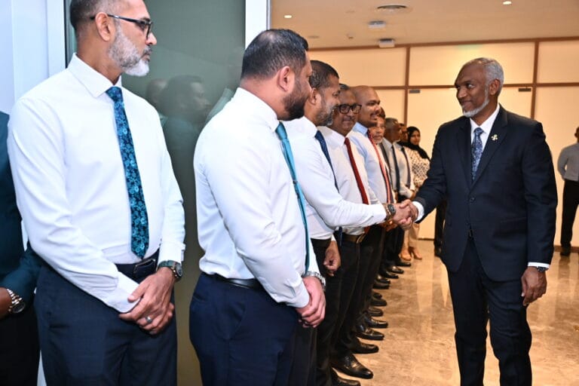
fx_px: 515
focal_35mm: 32
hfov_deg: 58.7
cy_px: 193
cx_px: 290
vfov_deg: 41.1
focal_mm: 32
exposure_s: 1/125
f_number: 3.5
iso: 2000
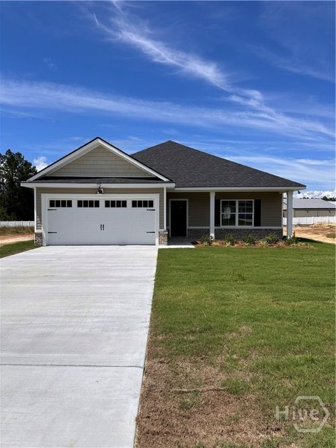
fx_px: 311
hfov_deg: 56.8
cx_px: 168
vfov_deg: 71.6
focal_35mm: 24
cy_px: 224
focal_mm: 6.86
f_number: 1.78
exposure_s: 1/8929
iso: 80
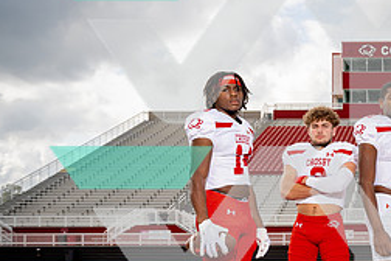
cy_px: 229
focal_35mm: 69
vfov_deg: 19.4
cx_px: 445
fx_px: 749
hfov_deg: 26.6
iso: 100
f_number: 8
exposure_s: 1/250
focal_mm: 30
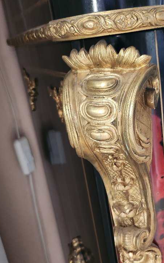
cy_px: 147
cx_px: 122
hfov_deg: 30.0
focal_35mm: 42
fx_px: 301
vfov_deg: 47.1
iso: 500
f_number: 1.8
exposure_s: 1/24
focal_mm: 5
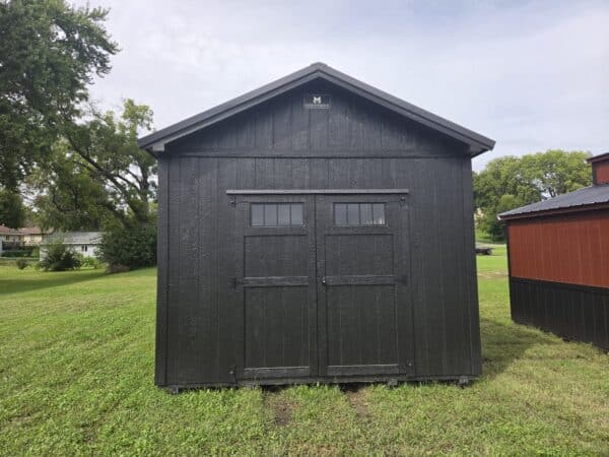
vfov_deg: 58.9
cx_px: 304
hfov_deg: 73.9
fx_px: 405
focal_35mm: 23
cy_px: 228
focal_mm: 5.4
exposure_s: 1/3084
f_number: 1.8
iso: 80
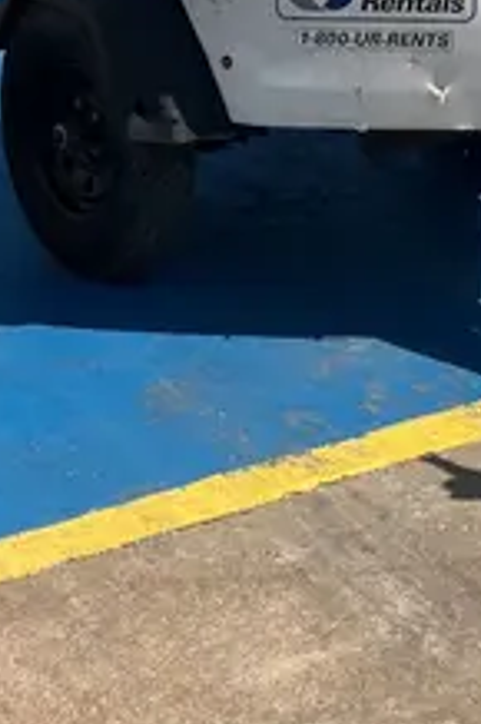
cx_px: 408
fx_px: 1967
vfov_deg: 19.3
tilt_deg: -5.5
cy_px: -214
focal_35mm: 98
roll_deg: +1.4
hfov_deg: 13.8
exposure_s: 1/2703
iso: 32
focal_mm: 3.99
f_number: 1.8
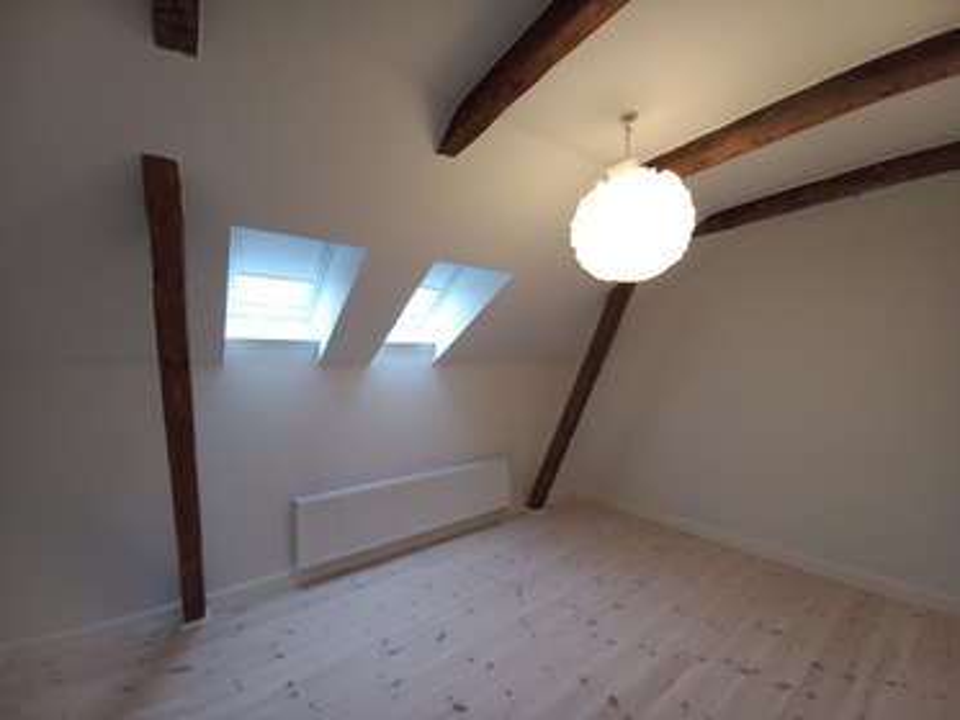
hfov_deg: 106.2
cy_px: 360
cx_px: 480
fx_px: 361
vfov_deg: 89.9
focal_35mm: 13
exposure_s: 1/33.3
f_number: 2.2
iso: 160
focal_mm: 1.42
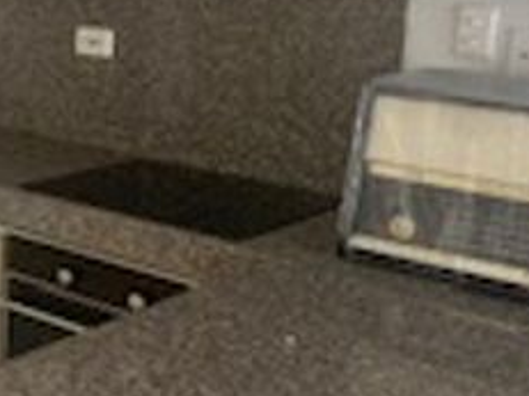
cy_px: 101
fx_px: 1146
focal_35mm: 75
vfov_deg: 19.5
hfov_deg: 23.8
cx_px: -102
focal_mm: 4.25
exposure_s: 1/60
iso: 320
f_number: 1.8
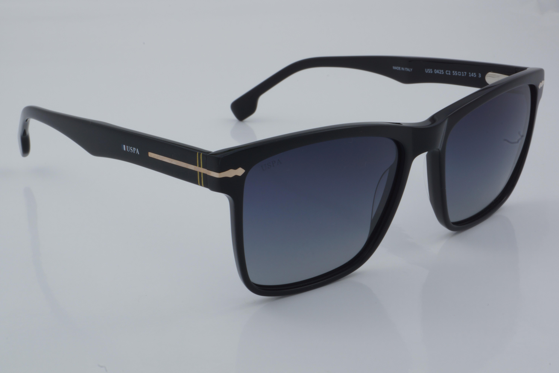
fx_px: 1048
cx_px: 280
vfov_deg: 20.2
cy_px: 186
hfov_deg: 29.9
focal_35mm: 68
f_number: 32
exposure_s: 1/4
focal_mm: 45
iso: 100
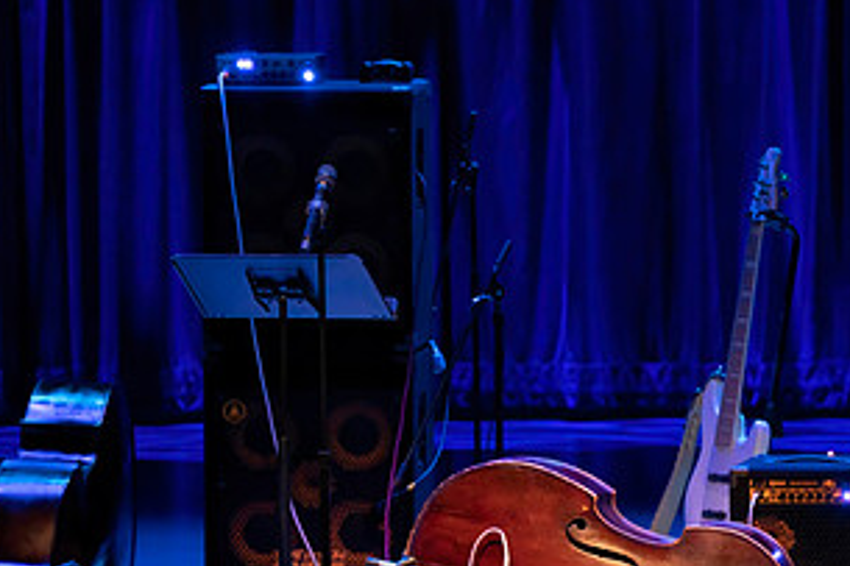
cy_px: 400
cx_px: 610
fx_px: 13215
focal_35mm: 560
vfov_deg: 2.5
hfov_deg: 3.7
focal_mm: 294
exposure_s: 1/125
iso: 1600
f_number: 5.6
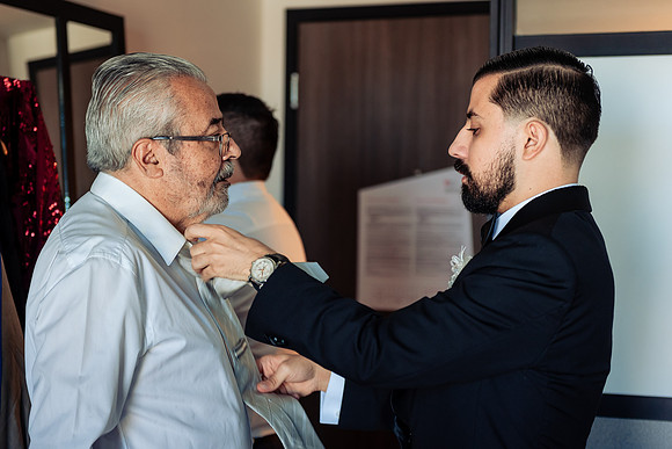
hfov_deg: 28.5
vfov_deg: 19.2
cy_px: 224
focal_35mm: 71
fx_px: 1325
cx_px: 336
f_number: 4.5
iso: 800
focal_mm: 70
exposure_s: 1/100
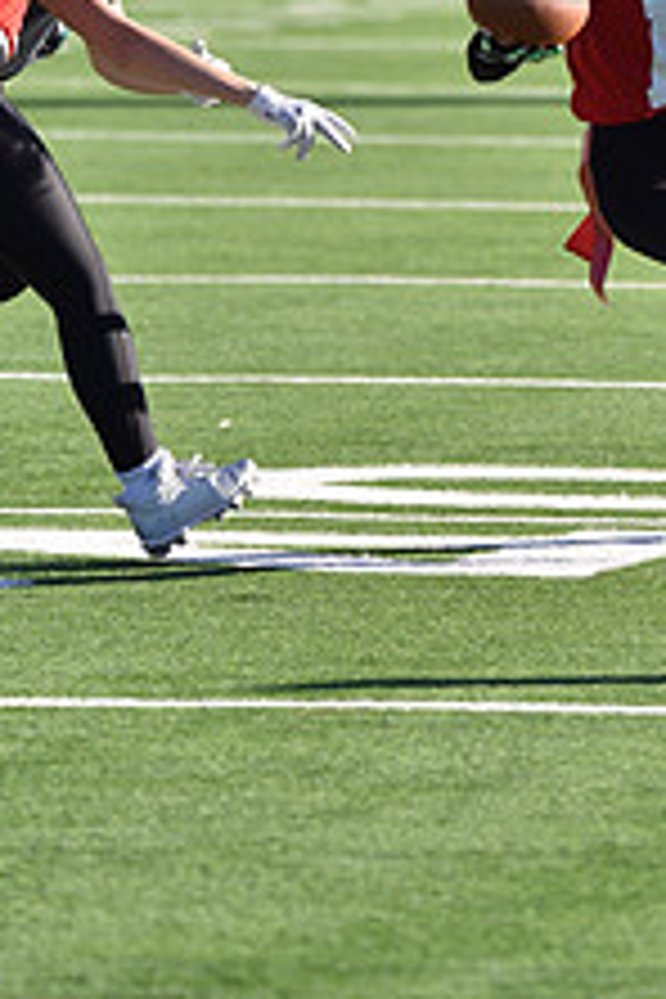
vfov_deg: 3.6
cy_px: -9
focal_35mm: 568
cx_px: 644
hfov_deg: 2.4
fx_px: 15761
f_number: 5.6
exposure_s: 1/1000
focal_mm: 280
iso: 320
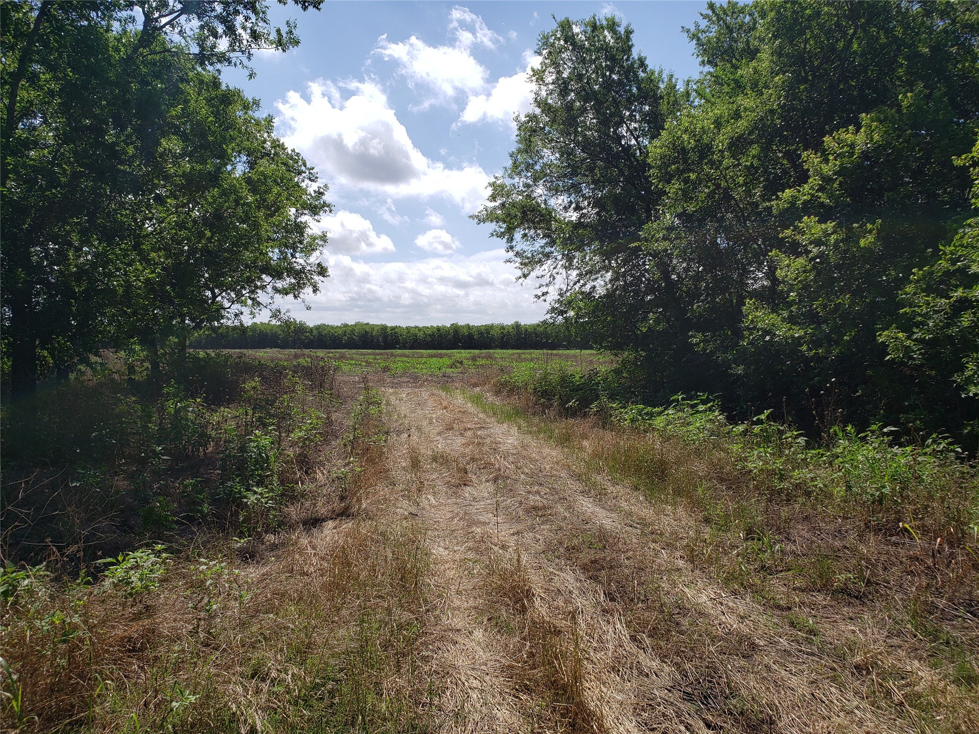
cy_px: 367
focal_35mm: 26
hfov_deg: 67.3
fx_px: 735
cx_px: 490
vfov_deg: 53.1
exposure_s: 1/2082
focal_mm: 4.3
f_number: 2.4
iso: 50
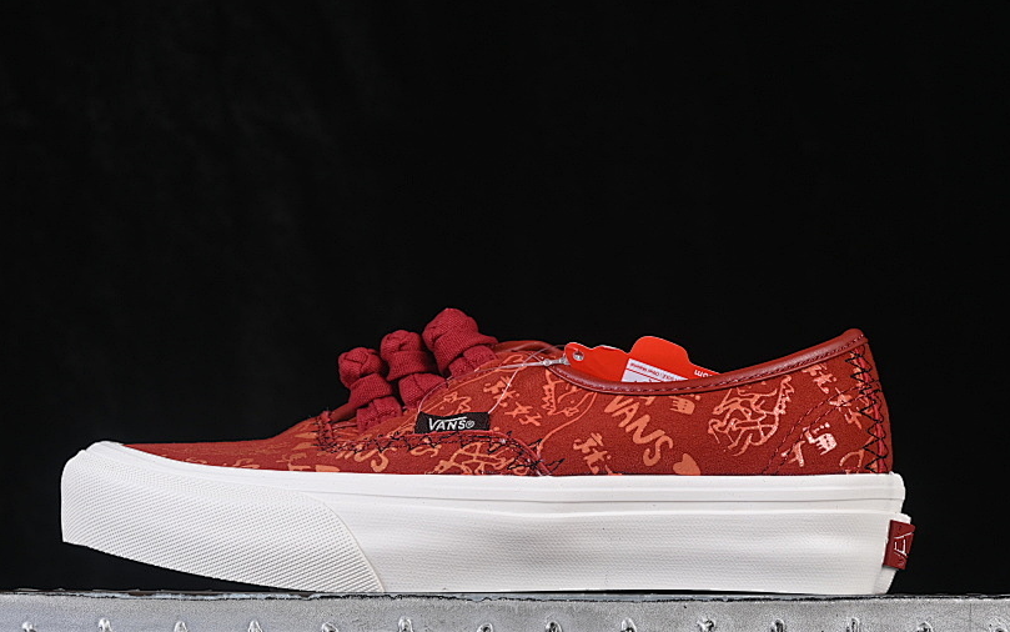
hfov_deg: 20.4
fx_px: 2808
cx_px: 489
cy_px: 315
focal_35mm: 102
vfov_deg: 12.8
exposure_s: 1/80
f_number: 8
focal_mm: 50
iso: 160
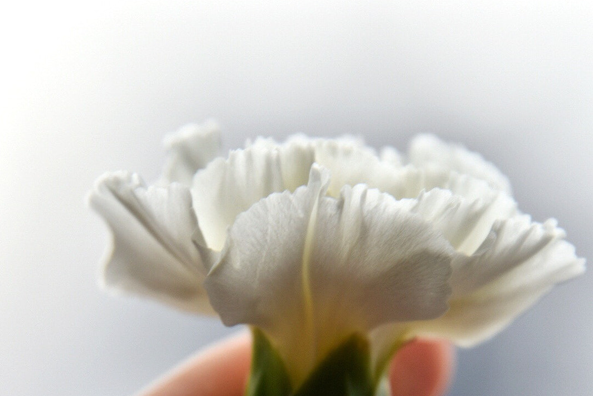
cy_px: 412
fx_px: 14861
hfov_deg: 2.3
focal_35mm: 902
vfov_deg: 1.5
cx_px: 296
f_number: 7.1
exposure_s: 1/125
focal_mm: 400
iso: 100
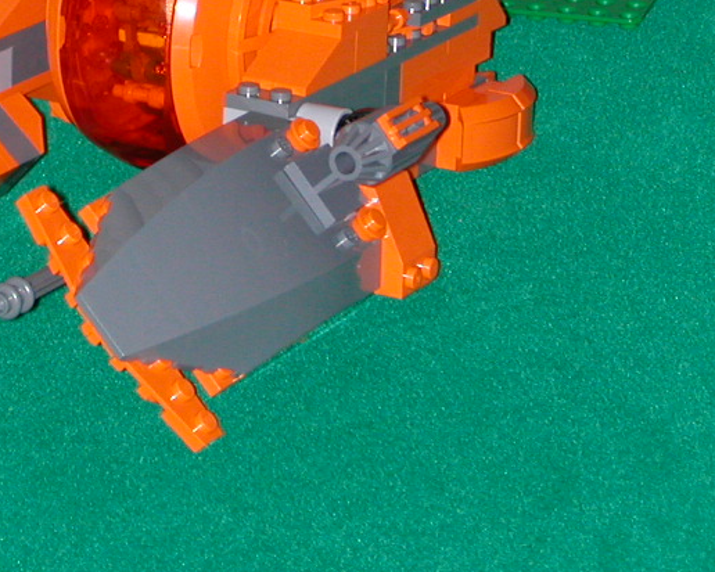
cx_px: 97
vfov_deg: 7.2
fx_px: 4551
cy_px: 102
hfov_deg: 9.0
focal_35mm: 215
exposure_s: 1/59.9
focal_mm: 16.8
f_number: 4.8
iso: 200
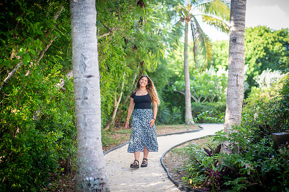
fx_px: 465
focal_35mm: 58
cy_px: 96
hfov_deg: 34.5
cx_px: 144
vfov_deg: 23.4
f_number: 1.8
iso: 2000
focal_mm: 58
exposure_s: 1/1600
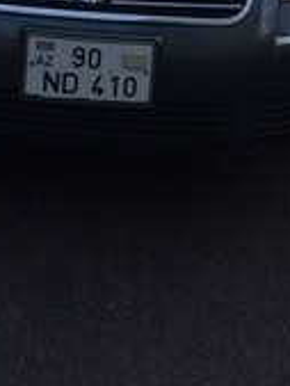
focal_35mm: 85
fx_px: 948
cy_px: -155
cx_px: 69
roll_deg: -3.3
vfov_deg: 20.4
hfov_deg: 17.3
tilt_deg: -8.9
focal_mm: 4.15
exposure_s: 1/977
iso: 32
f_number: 2.2
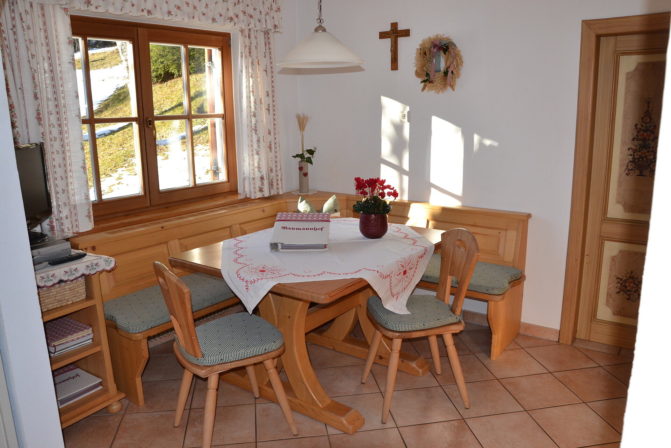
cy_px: 224
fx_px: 503
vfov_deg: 47.9
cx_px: 336
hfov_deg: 67.4
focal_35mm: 27
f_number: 5.6
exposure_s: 1/200
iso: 400
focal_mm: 18
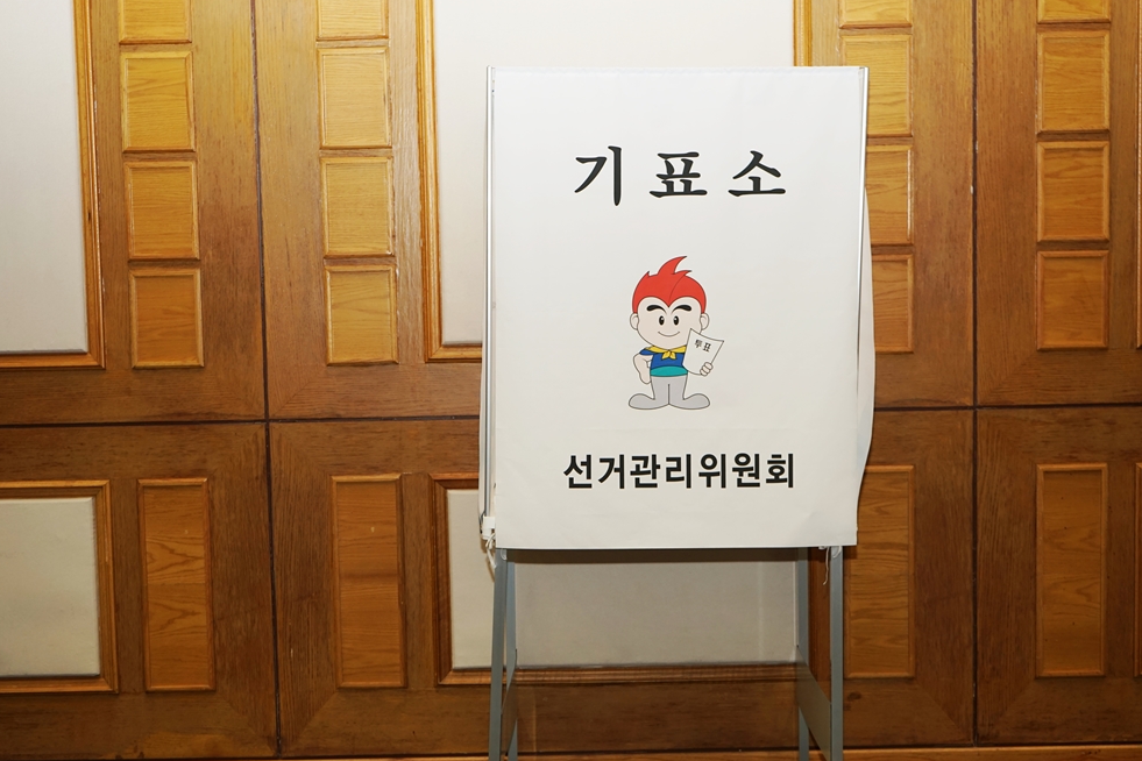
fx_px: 1649
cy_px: 382
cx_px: 572
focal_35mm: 52
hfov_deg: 38.2
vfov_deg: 26.0
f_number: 6.3
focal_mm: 51
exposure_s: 1/80
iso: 400
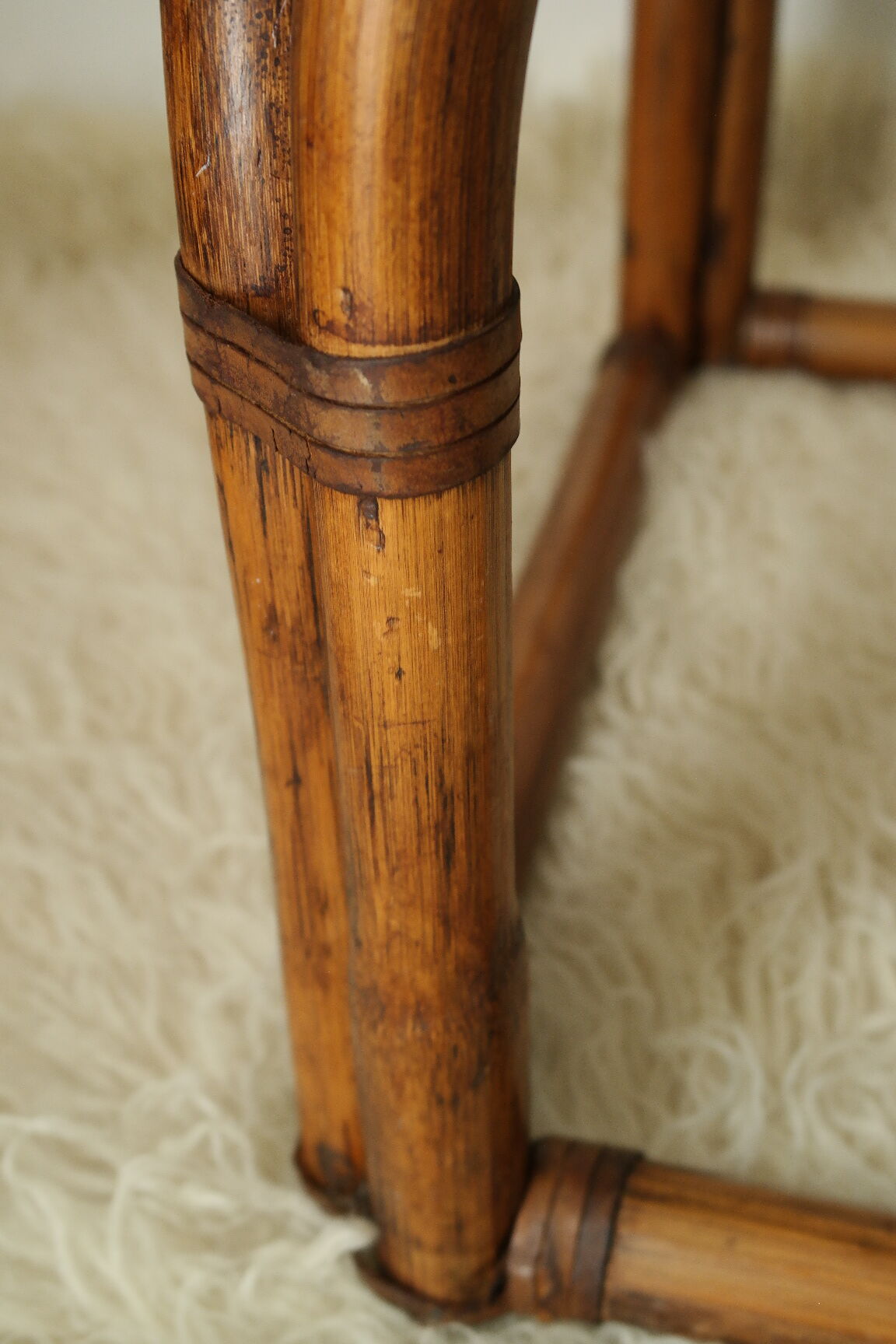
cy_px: 672
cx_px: 448
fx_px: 1717
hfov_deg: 29.2
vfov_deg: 42.7
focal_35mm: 46
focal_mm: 30
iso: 800
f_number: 5.6
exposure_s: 1/25
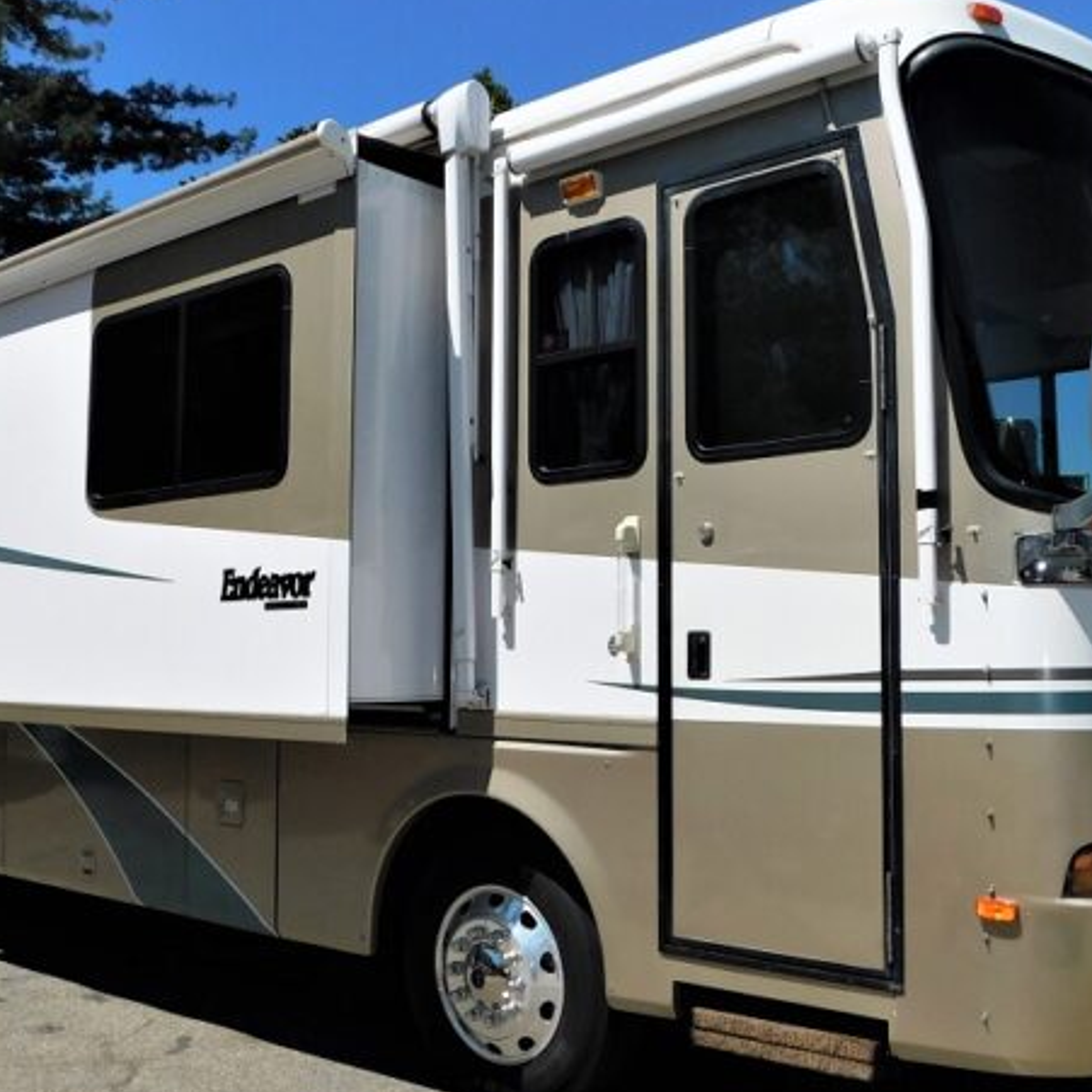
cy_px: 575
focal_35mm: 36
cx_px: 530
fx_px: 1285
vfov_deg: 46.0
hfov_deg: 46.0
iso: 125
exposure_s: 1/800
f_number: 6
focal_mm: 4
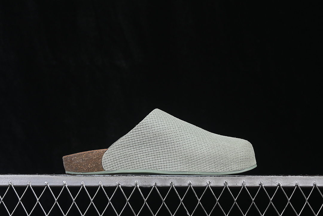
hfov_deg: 27.0
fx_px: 673
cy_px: 108
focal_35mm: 75
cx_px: 162
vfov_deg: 18.2
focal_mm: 50
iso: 160
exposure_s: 1/80
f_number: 8
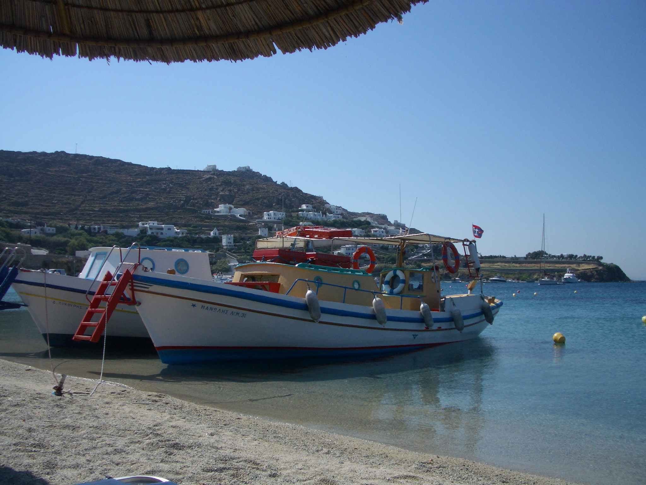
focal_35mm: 35
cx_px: 323
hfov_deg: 52.6
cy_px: 242
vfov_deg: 40.7
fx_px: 653
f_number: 4.3
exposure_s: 1/1000
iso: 50
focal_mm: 5.8
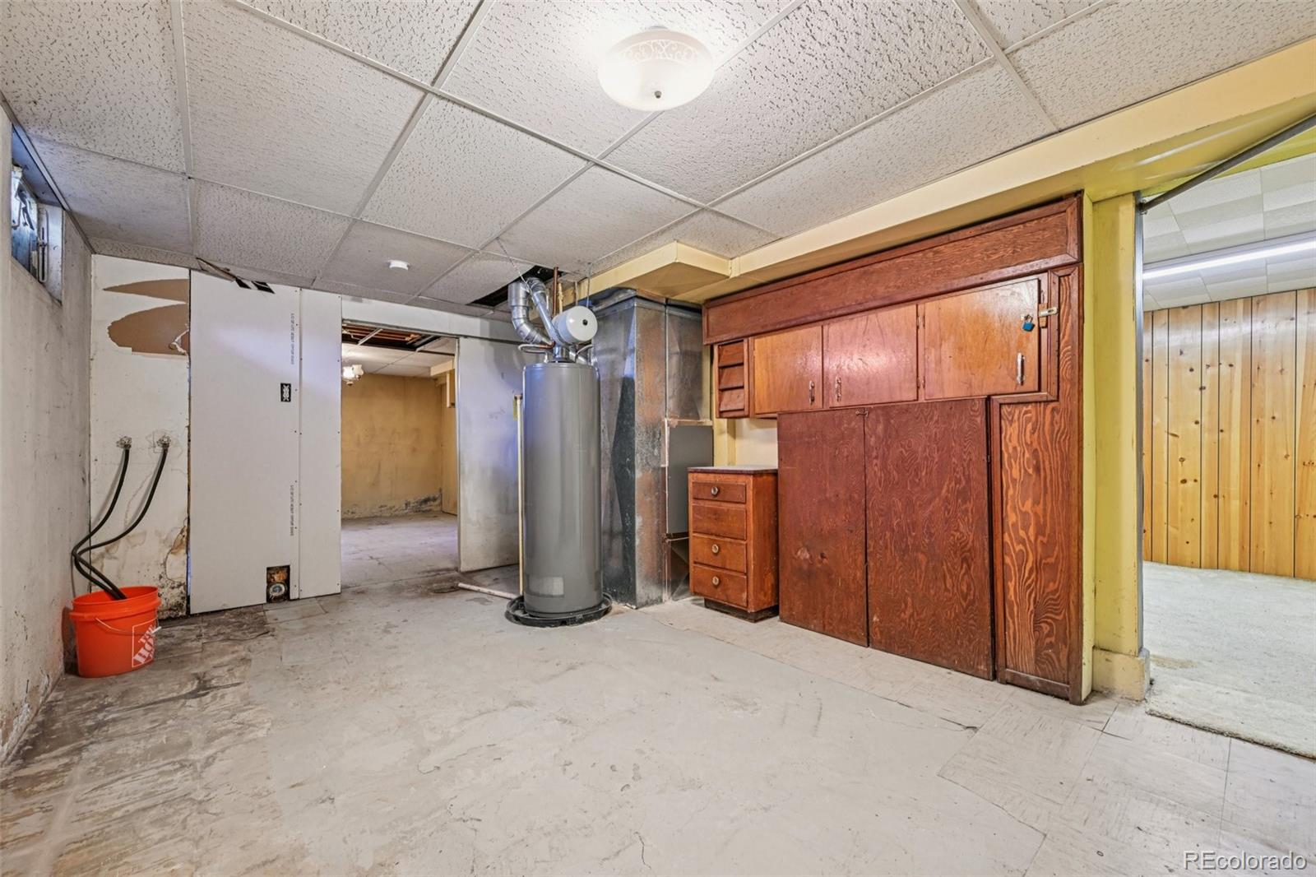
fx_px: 512
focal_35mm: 14
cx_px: 658
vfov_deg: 81.2
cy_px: 438
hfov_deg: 104.3
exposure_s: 1/3.33
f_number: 8
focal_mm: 14
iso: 400
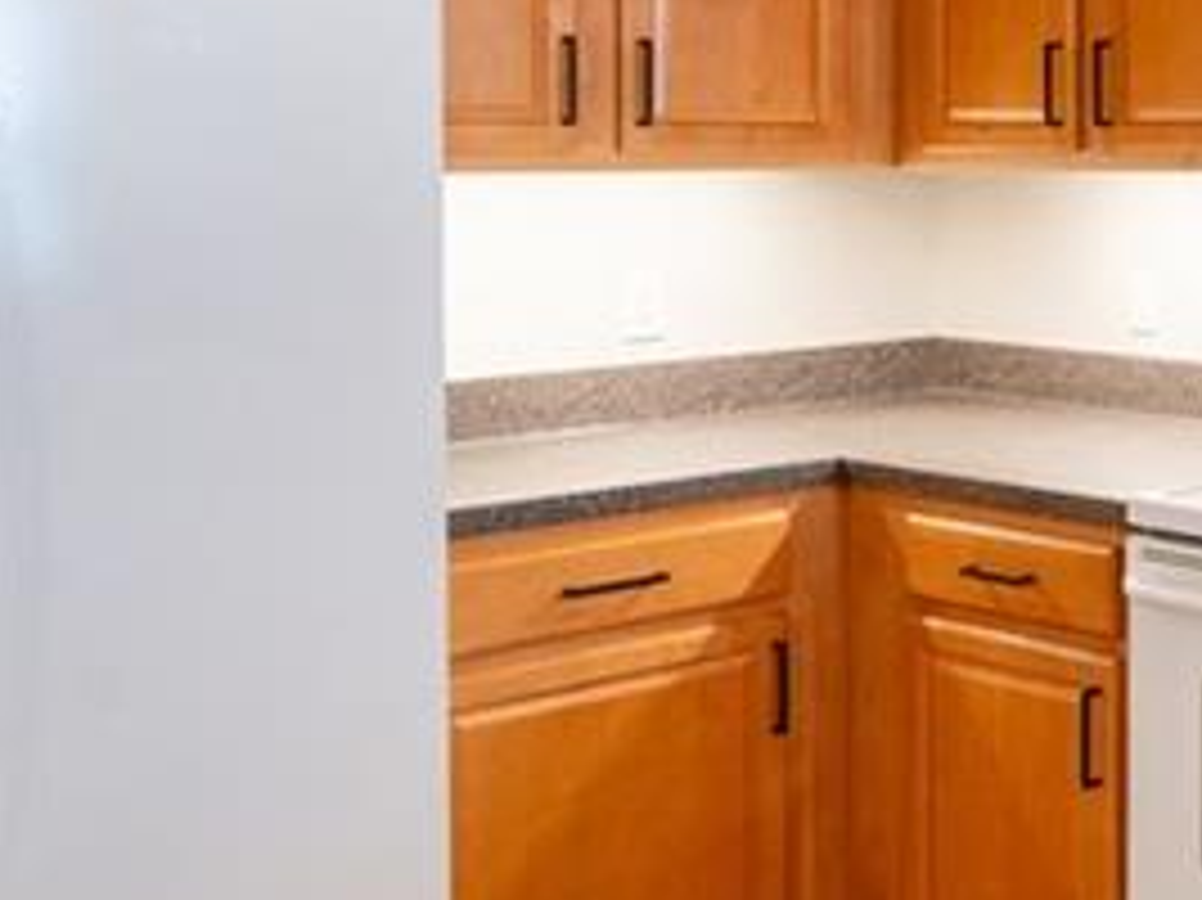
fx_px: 2048
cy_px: 184
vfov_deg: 24.4
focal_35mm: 59
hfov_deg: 26.6
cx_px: 1643
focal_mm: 16
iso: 400
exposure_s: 1/100
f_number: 8
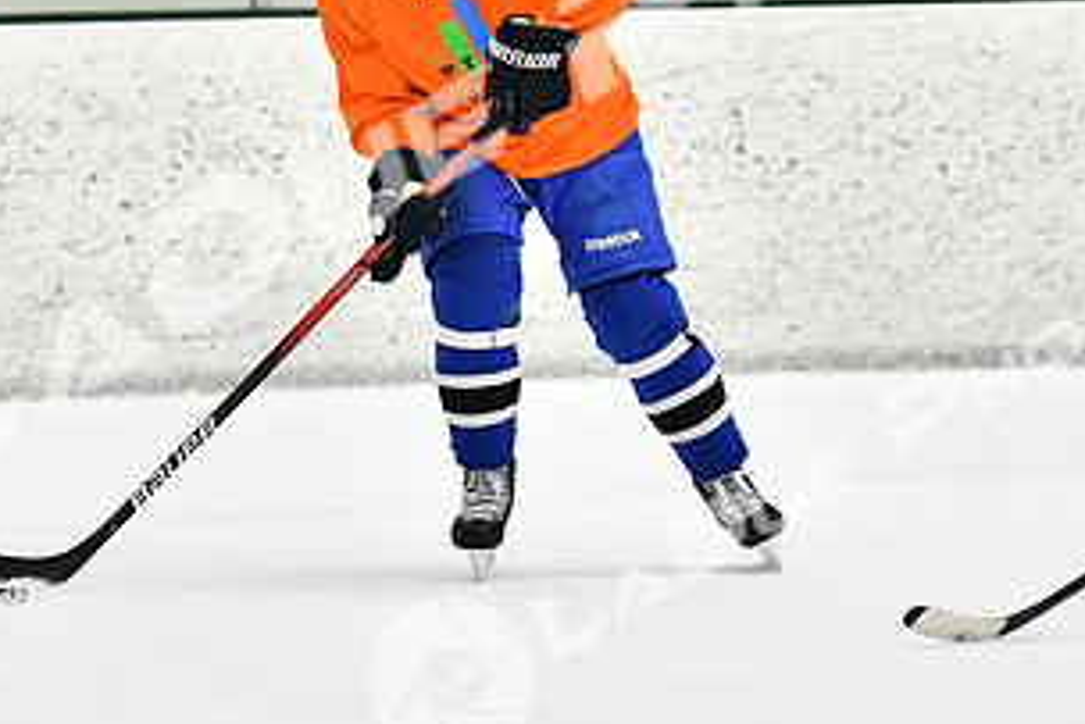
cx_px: 360
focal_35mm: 387
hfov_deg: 5.3
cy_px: 155
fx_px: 11667
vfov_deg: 3.6
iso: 6400
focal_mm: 135
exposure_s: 1/1600
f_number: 2.8
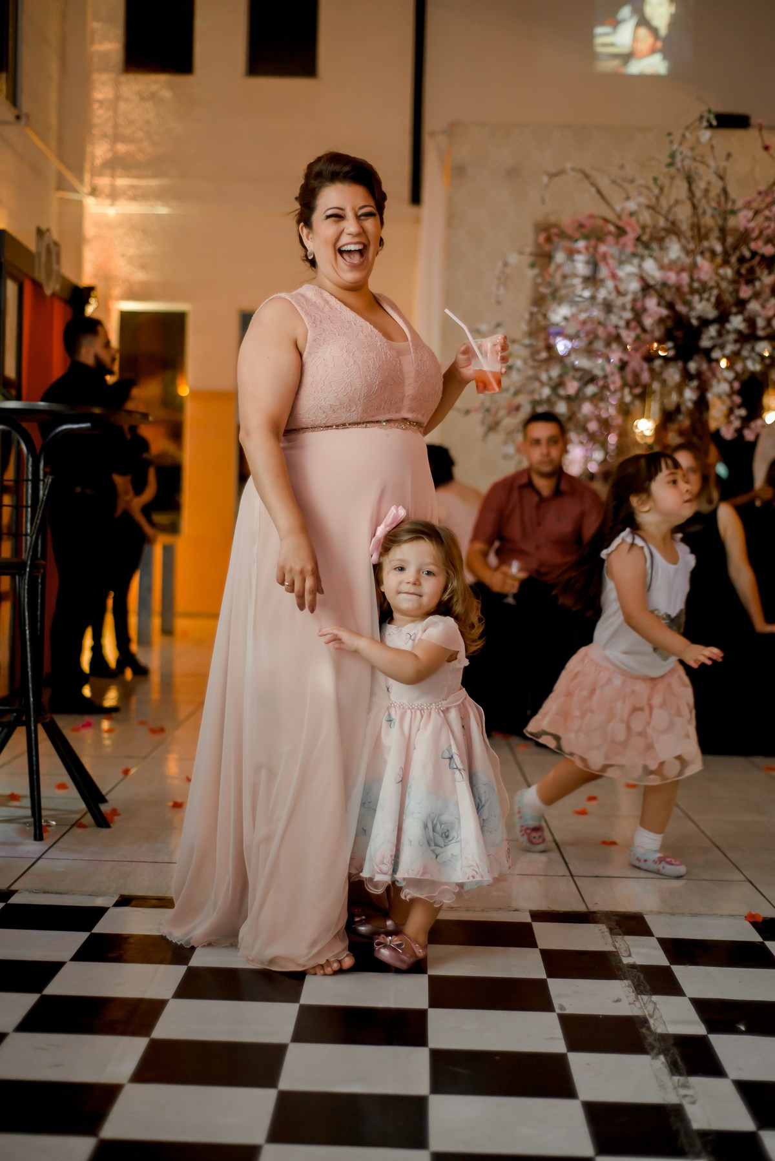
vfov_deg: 39.6
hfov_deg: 27.0
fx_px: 1613
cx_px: 388
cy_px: 580
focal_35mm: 50
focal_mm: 50
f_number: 2.2
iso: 1600
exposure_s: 1/125
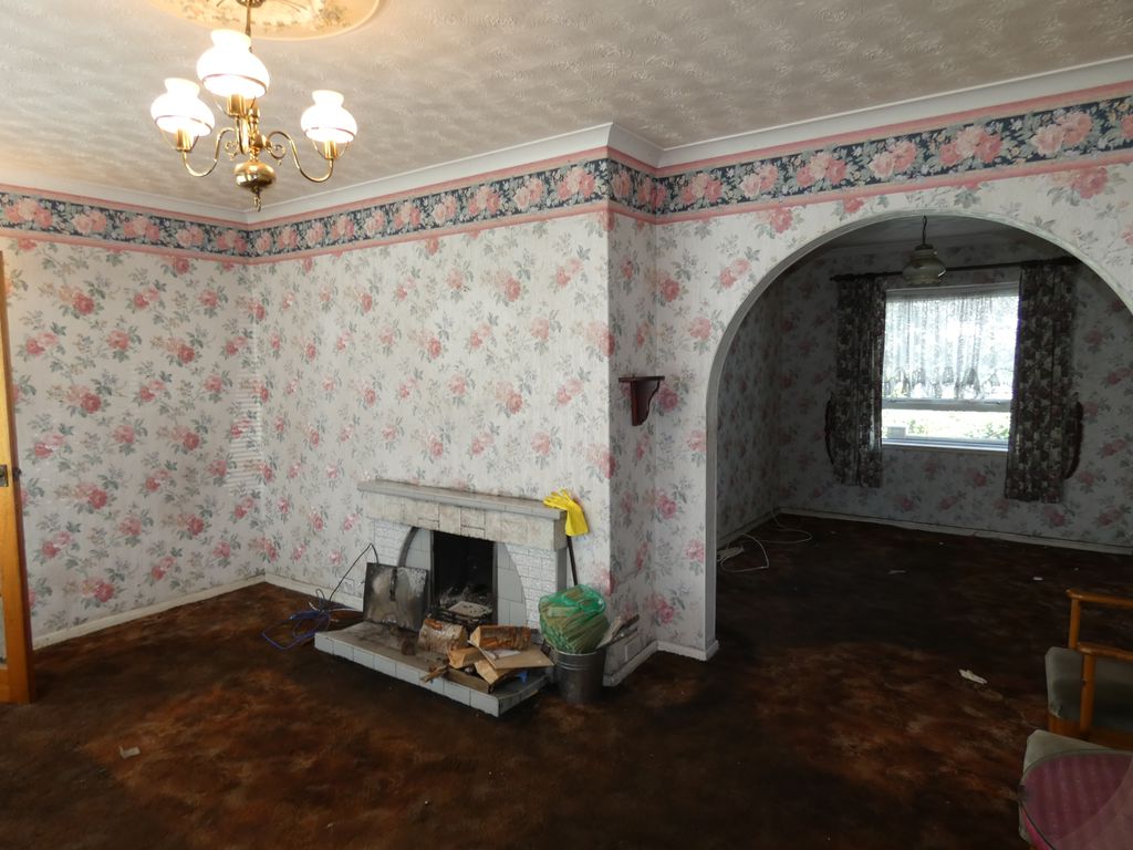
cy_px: 425
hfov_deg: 81.7
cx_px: 566
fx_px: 655
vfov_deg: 66.0
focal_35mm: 20
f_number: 2.8
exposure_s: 1/60
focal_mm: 3.6
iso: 160
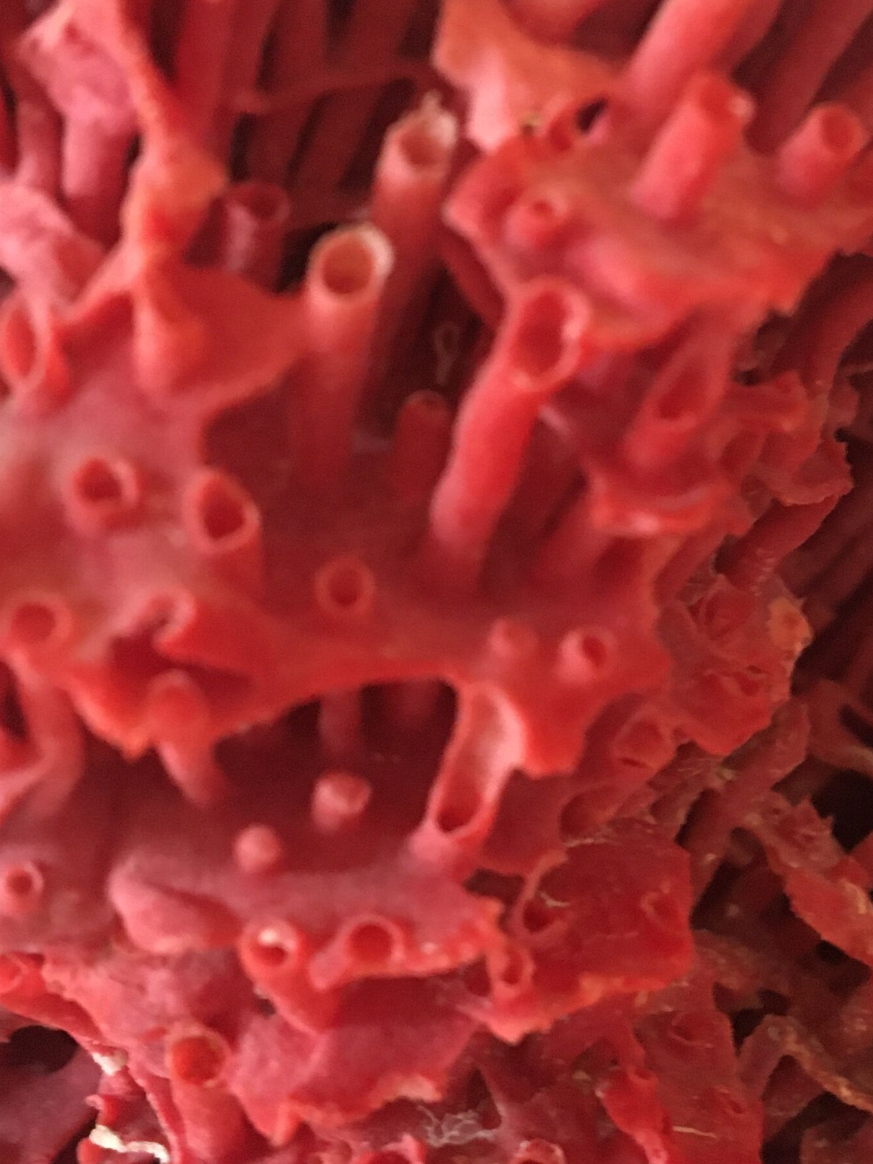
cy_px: 595
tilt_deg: -14.8
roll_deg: +0.0
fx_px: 2186
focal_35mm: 65
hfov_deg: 22.4
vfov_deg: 29.8
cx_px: 634
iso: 200
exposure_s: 1/20
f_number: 2.2
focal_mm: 4.15
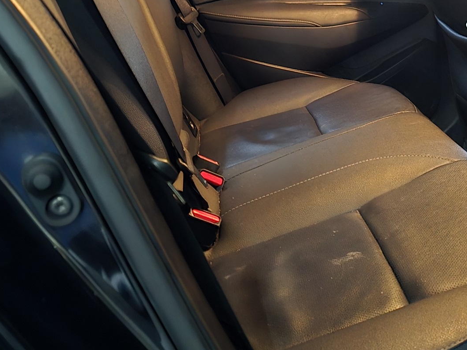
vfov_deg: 26.4
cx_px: 412
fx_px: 701
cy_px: -7
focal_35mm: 52
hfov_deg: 34.9
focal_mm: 6.3
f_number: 1.7
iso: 3200
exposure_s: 1/8
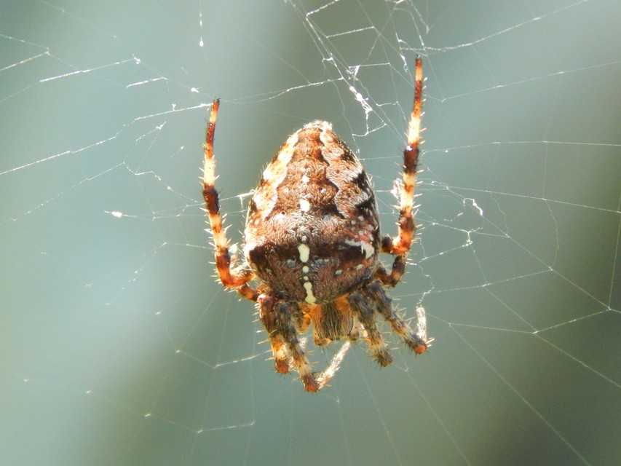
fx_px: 4163
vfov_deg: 6.4
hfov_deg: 8.5
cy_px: 233
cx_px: 310
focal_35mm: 232
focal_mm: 41.7
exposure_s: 1/250
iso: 400
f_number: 5.6
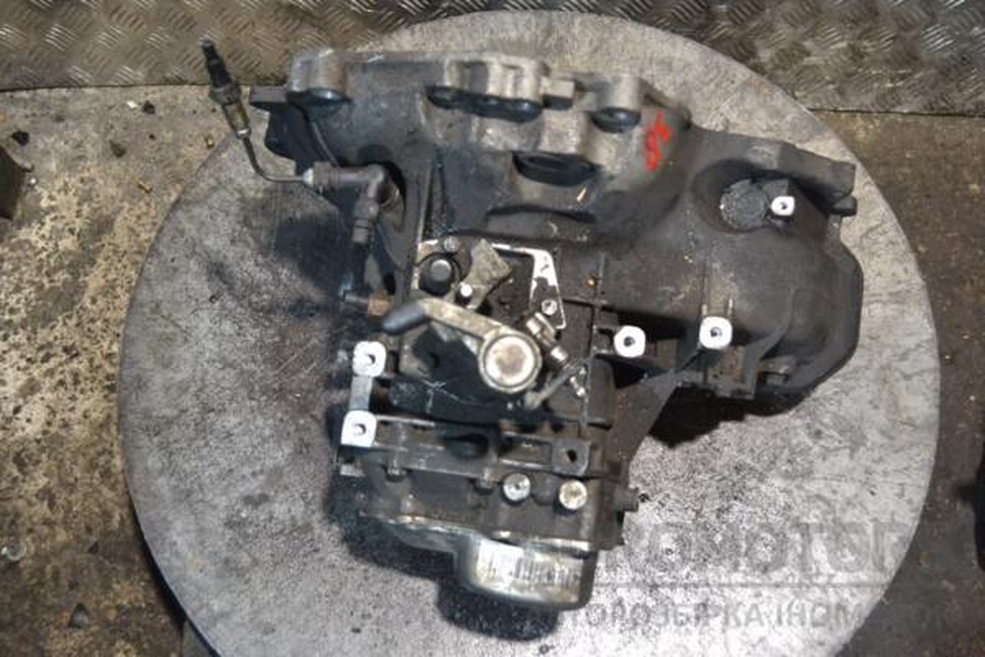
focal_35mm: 39
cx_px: 492
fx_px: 1067
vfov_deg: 34.2
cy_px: 328
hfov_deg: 49.6
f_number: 5
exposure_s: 1/100
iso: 3200
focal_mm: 26
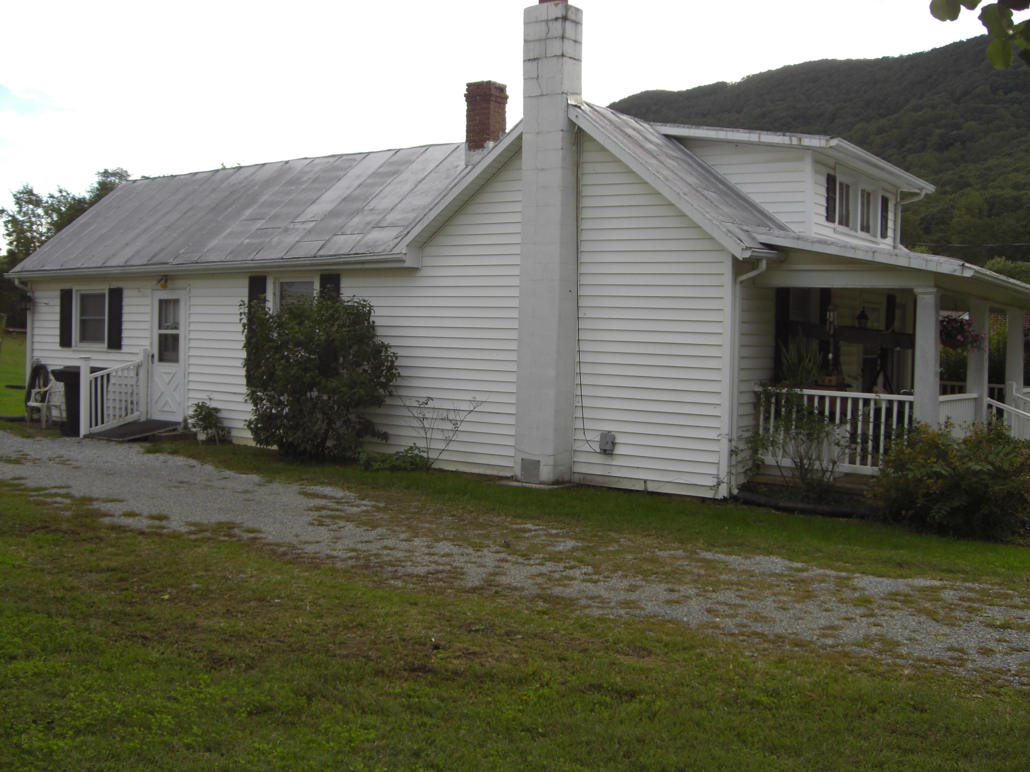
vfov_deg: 37.7
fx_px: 1131
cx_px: 515
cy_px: 386
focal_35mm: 38
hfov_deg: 49.0
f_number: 2.7
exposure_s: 1/320
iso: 64
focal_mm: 6.2
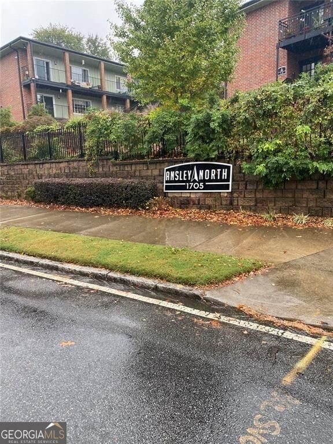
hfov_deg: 53.1
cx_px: 166
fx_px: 333
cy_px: 222
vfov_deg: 67.3
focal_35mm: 26
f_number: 1.8
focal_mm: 4.25
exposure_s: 1/122
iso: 50
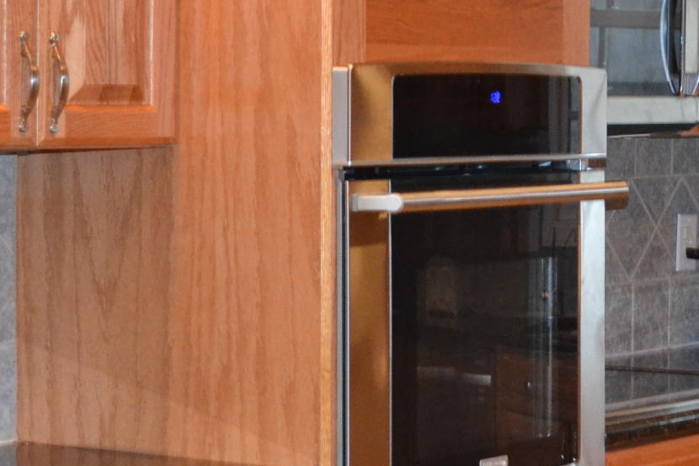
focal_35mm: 141
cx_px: 677
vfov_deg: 9.7
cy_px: 135
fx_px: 2737
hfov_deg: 14.4
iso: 1600
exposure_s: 1/60
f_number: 4.2
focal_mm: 26
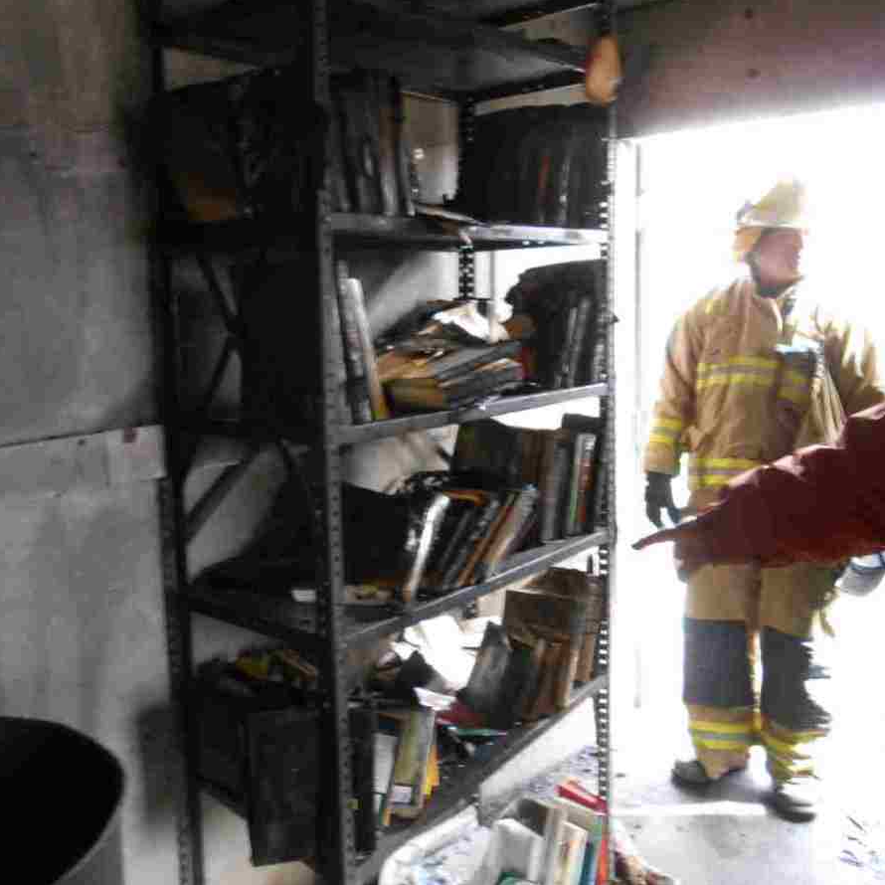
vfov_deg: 52.2
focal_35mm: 31
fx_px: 897
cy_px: 355
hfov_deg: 52.5
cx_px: 444
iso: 400
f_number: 3.5
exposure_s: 1/30
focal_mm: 4.6
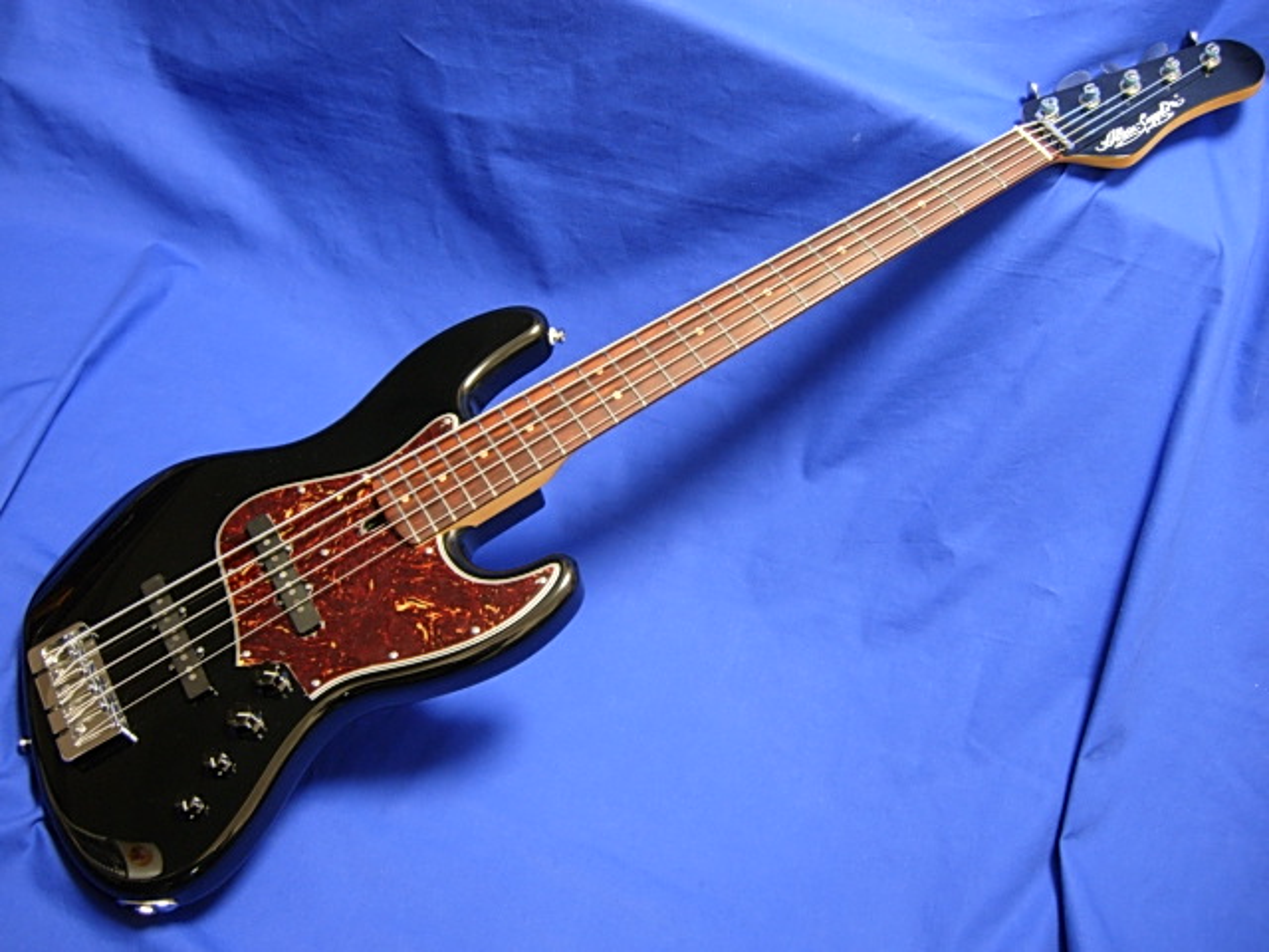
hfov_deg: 51.4
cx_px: 634
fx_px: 1320
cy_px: 476
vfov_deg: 39.7
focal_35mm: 36
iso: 133
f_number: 2.7
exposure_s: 1/4
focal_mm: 7.5
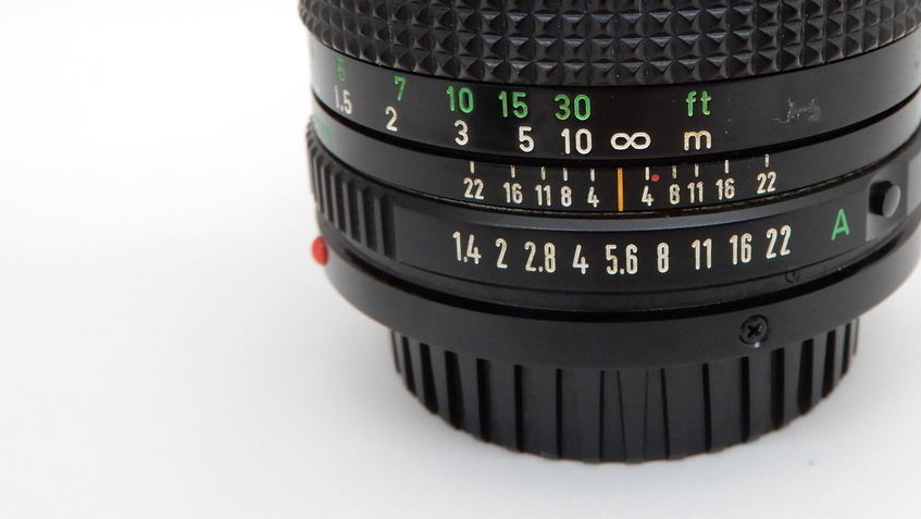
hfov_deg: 37.9
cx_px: 636
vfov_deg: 21.9
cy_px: 85
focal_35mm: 54
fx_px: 1319
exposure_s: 1/30
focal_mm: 6.2
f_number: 4
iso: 320
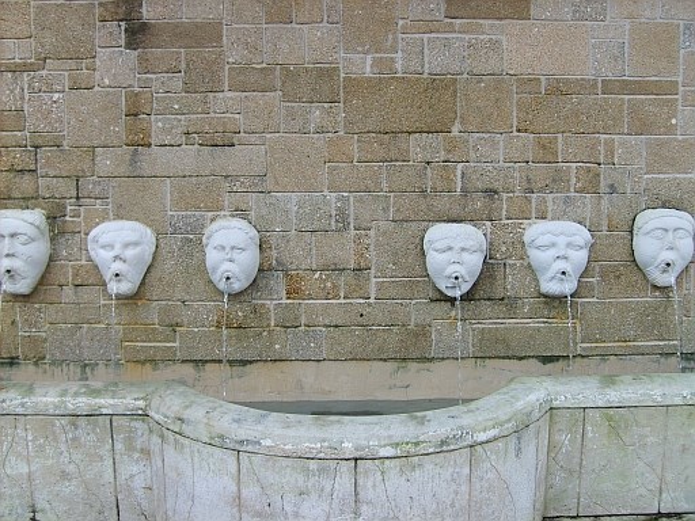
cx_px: 348
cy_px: 260
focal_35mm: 35
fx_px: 703
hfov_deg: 52.6
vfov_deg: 40.7
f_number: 2.8
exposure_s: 1/250
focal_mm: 5.8
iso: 50
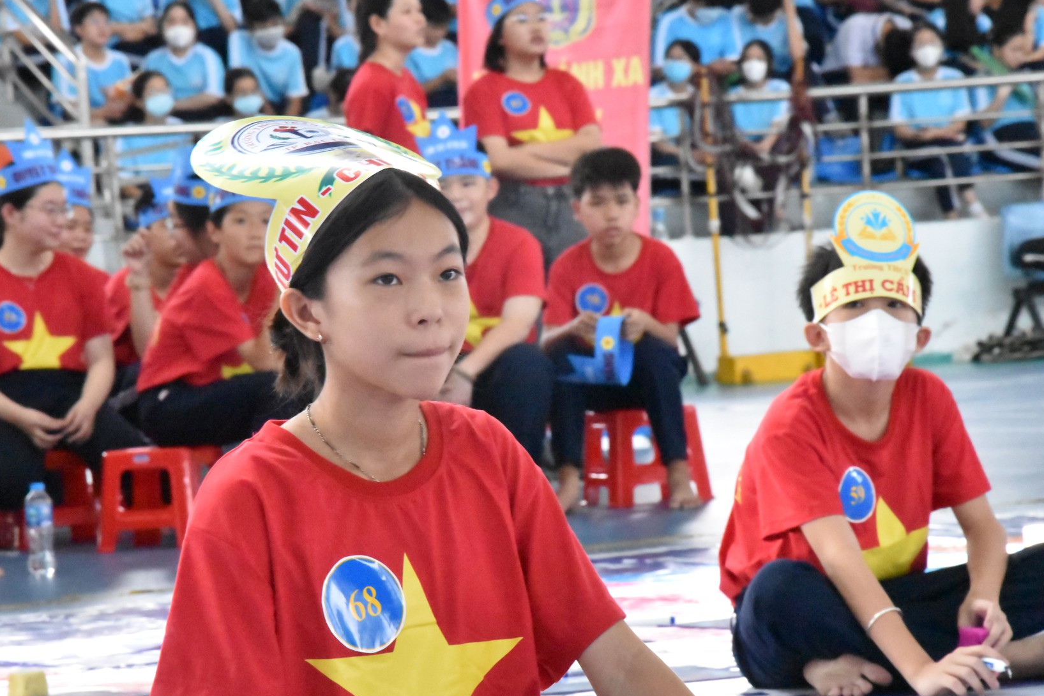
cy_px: 363
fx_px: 5585
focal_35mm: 193
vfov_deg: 7.1
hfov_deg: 10.7
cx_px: 464
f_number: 11
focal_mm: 105
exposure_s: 1/200
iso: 16000
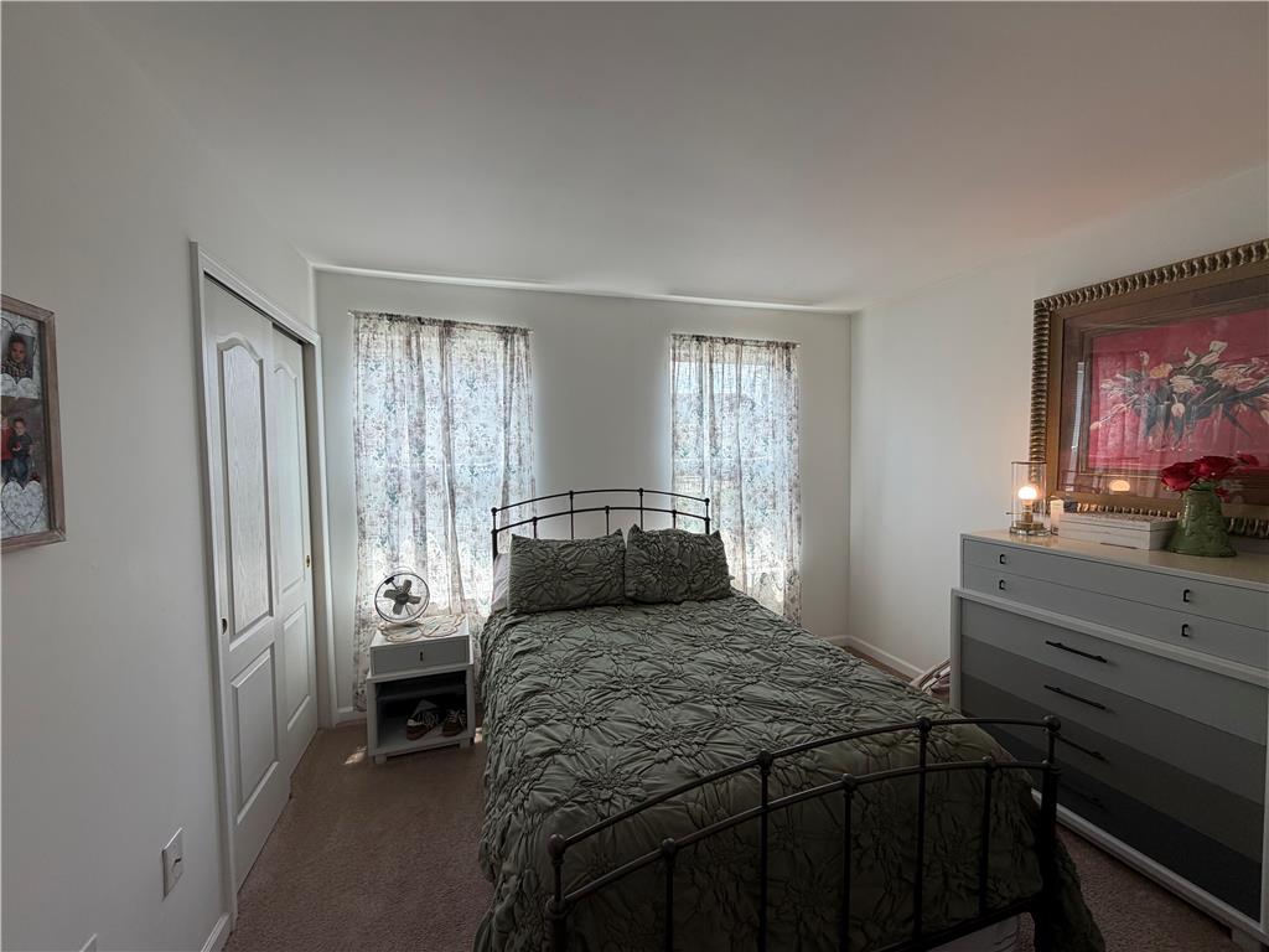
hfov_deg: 102.1
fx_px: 513
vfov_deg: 85.7
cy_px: 476
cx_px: 634
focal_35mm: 14
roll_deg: +1.2
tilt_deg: -2.8
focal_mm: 2.22
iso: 80
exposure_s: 1/121
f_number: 2.2
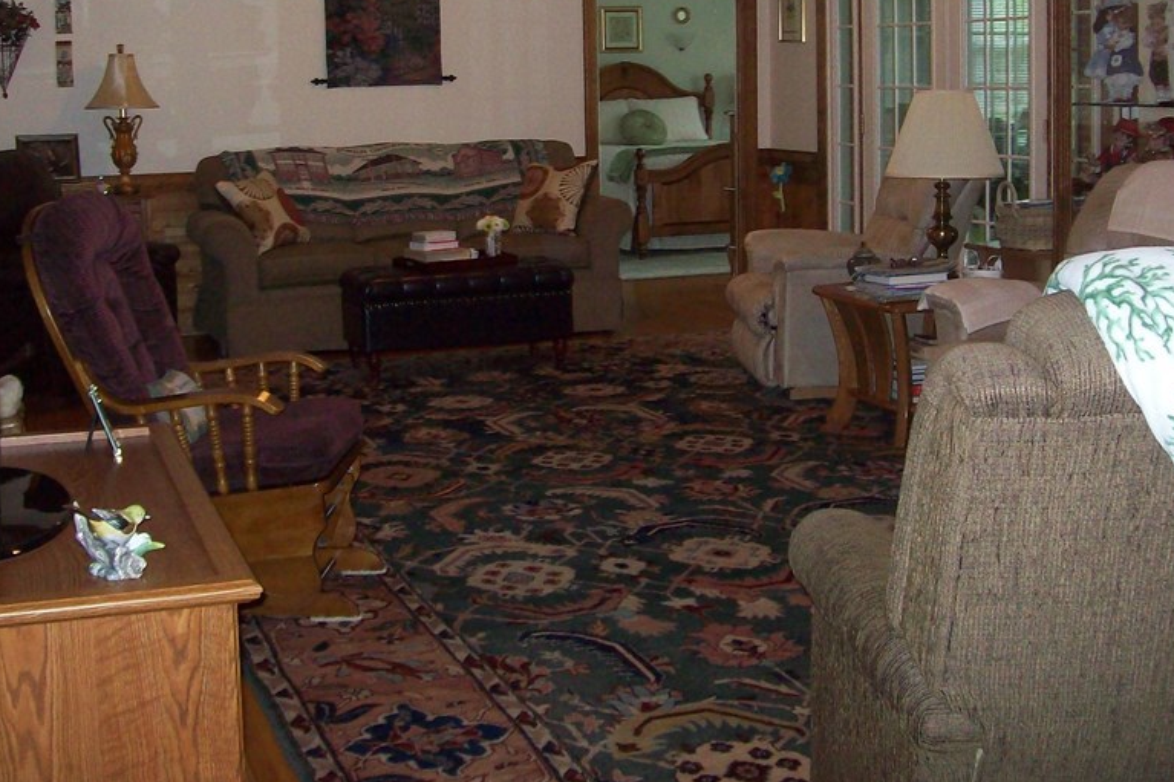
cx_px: 582
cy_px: 199
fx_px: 1630
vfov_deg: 26.6
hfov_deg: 39.6
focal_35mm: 50
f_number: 2.7
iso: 200
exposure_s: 1/64
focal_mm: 6
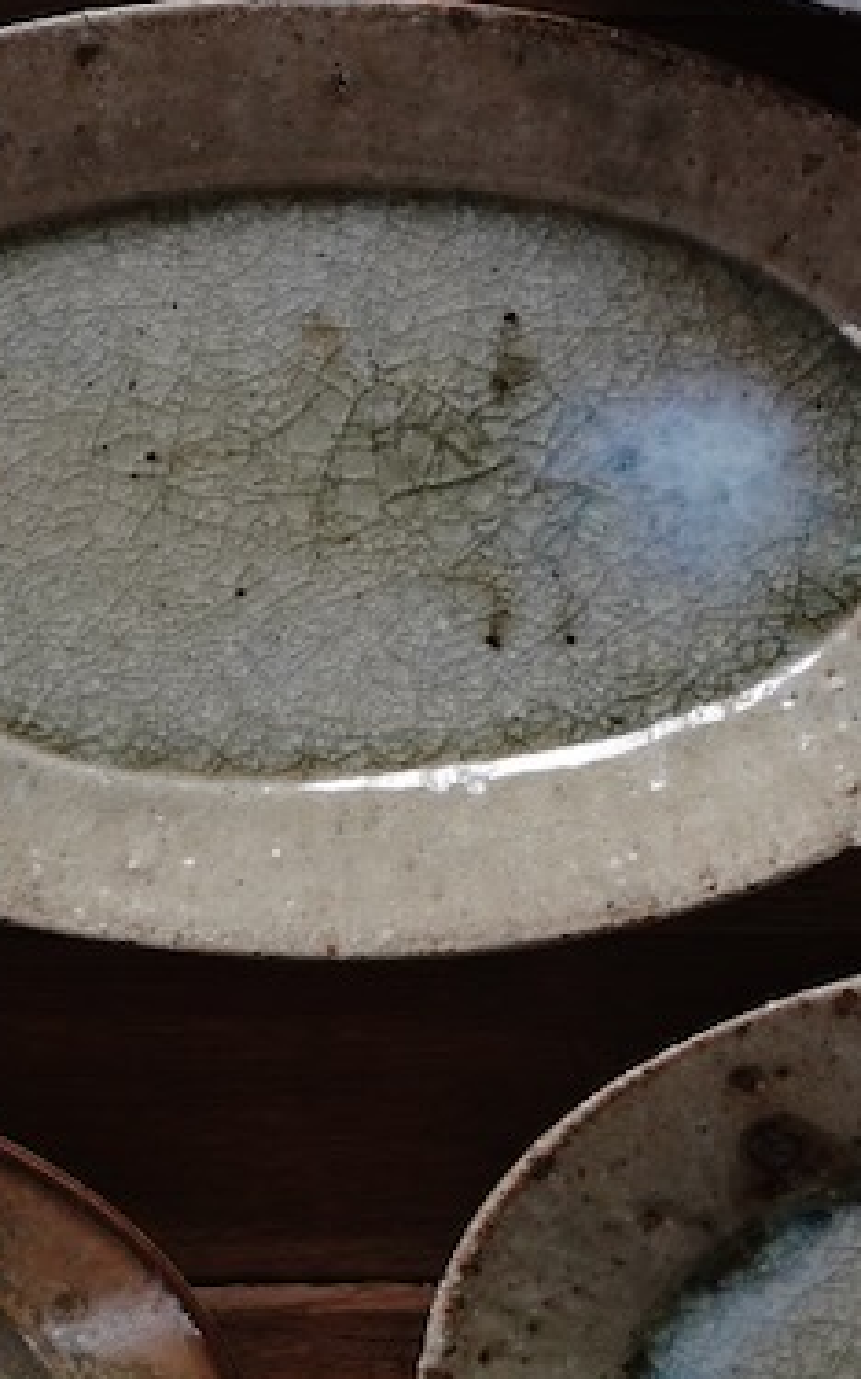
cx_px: 714
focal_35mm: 108
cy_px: 408
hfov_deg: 12.0
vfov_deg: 19.2
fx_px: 4059
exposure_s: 1/40
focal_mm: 31
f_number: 6.3
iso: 640
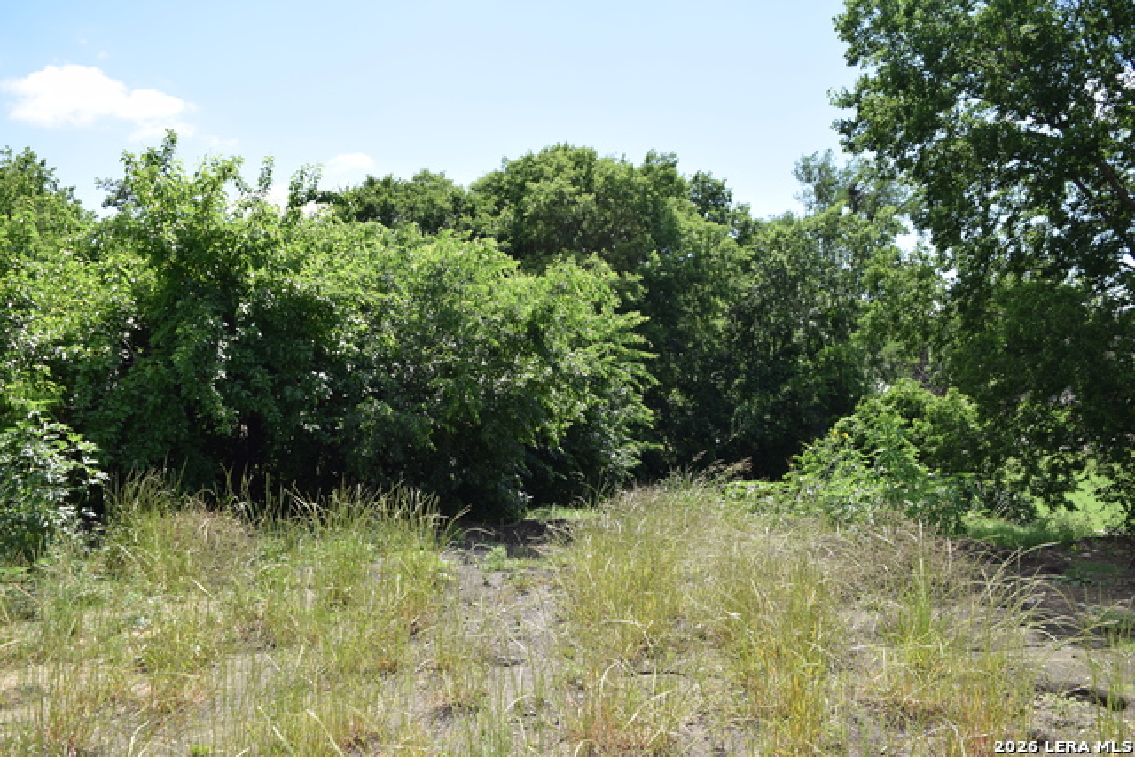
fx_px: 993
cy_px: 378
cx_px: 568
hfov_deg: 59.5
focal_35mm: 32
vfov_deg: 41.7
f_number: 6.3
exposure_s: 1/160
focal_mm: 21
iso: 100
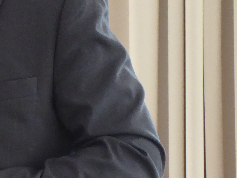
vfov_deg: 6.6
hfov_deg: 8.4
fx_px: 1533
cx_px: -228
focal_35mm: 224
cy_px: 56
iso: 400
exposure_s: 1/25
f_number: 4.2
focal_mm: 10.3
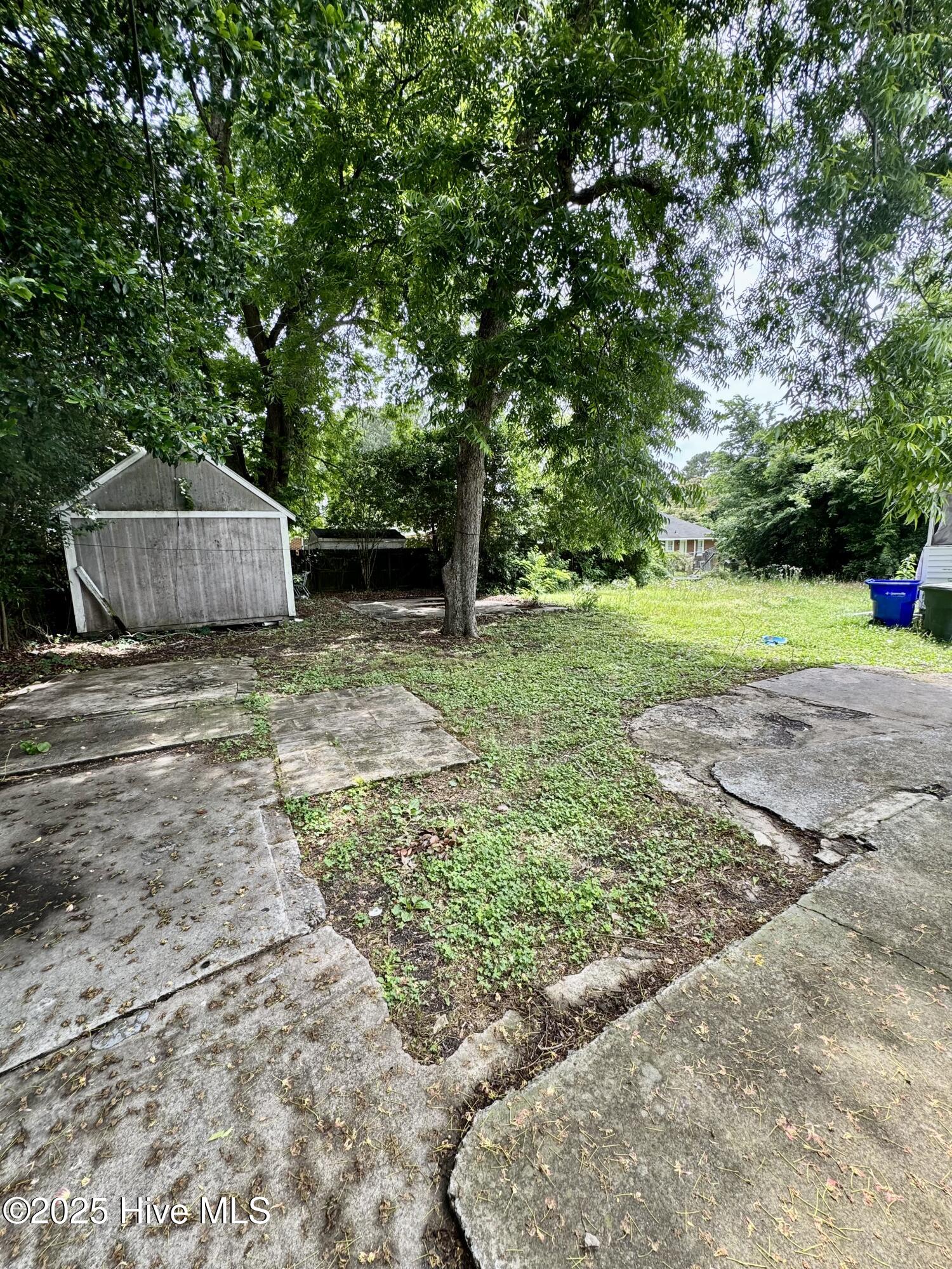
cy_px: 634
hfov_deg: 85.7
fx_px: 513
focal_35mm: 14
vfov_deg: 102.1
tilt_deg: -9.4
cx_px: 476
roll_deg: +1.9
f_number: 2.2
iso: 40
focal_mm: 2.22
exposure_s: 1/211
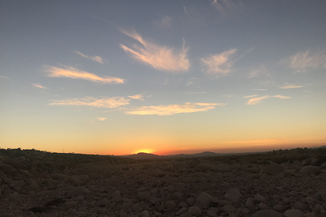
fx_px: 272
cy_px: 110
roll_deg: +2.8
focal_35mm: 30
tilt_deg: +9.0
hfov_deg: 61.9
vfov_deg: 43.6
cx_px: 160
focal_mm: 3.99
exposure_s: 1/634
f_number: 1.8
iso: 20
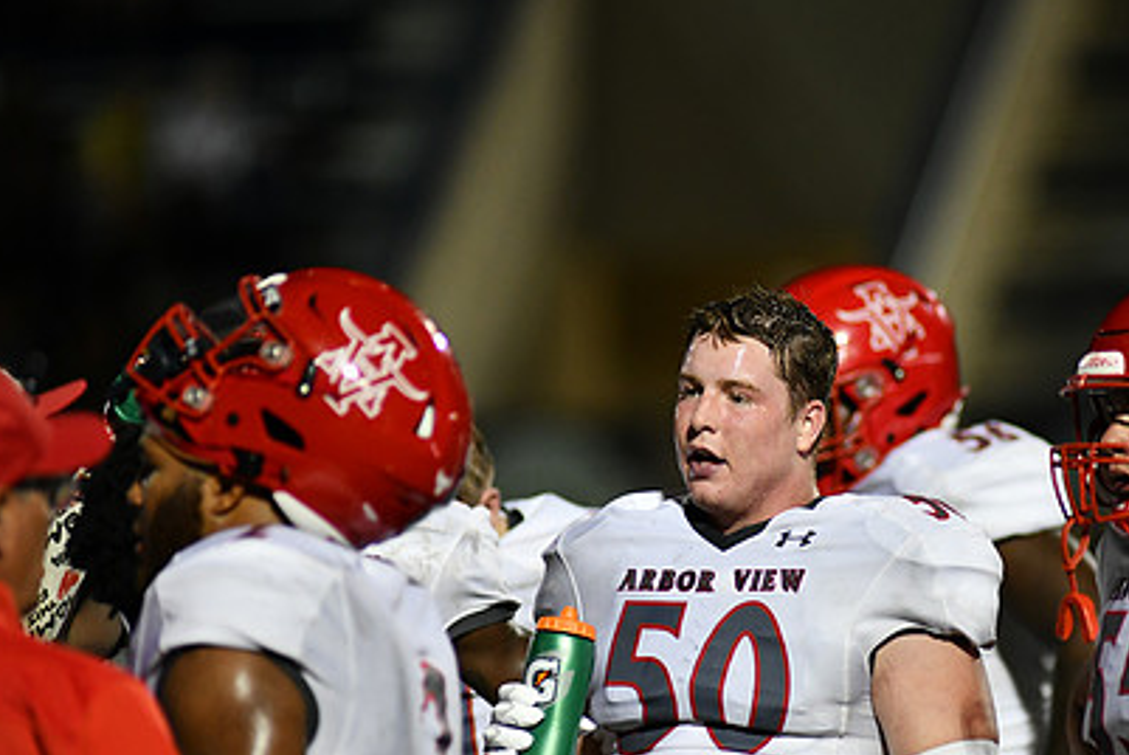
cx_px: 707
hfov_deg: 4.7
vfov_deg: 3.2
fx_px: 13620
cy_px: 469
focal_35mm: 434
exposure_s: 1/1000
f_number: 2.8
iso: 1800
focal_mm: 300
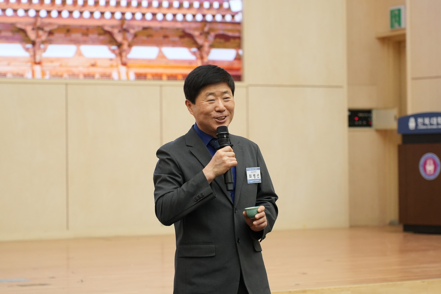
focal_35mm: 111
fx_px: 1360
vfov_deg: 12.3
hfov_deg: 18.4
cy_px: 147
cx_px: 220
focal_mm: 74
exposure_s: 1/640
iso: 3200
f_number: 2.8
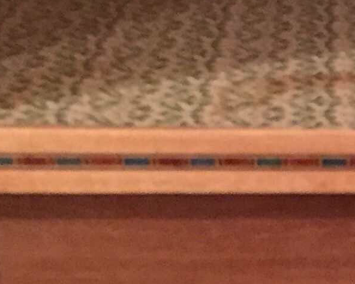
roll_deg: -1.1
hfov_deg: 11.7
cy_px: 352
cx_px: 560
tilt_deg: -20.3
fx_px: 1640
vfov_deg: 9.7
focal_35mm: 156
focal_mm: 4.15
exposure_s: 1/17
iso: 500
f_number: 2.2
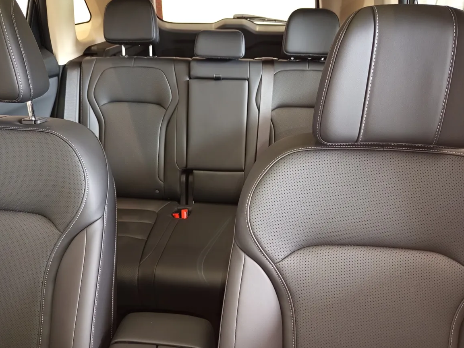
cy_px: 172
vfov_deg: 54.9
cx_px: 225
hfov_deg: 69.4
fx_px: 335
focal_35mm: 25
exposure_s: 1/33.3
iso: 1134
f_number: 1.7
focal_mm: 5.24
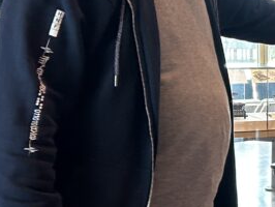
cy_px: 88
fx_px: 795
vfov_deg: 14.8
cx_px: 509
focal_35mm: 100
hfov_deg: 16.2
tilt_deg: -3.0
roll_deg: -0.1
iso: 125
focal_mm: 5.7
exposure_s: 1/67
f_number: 1.5
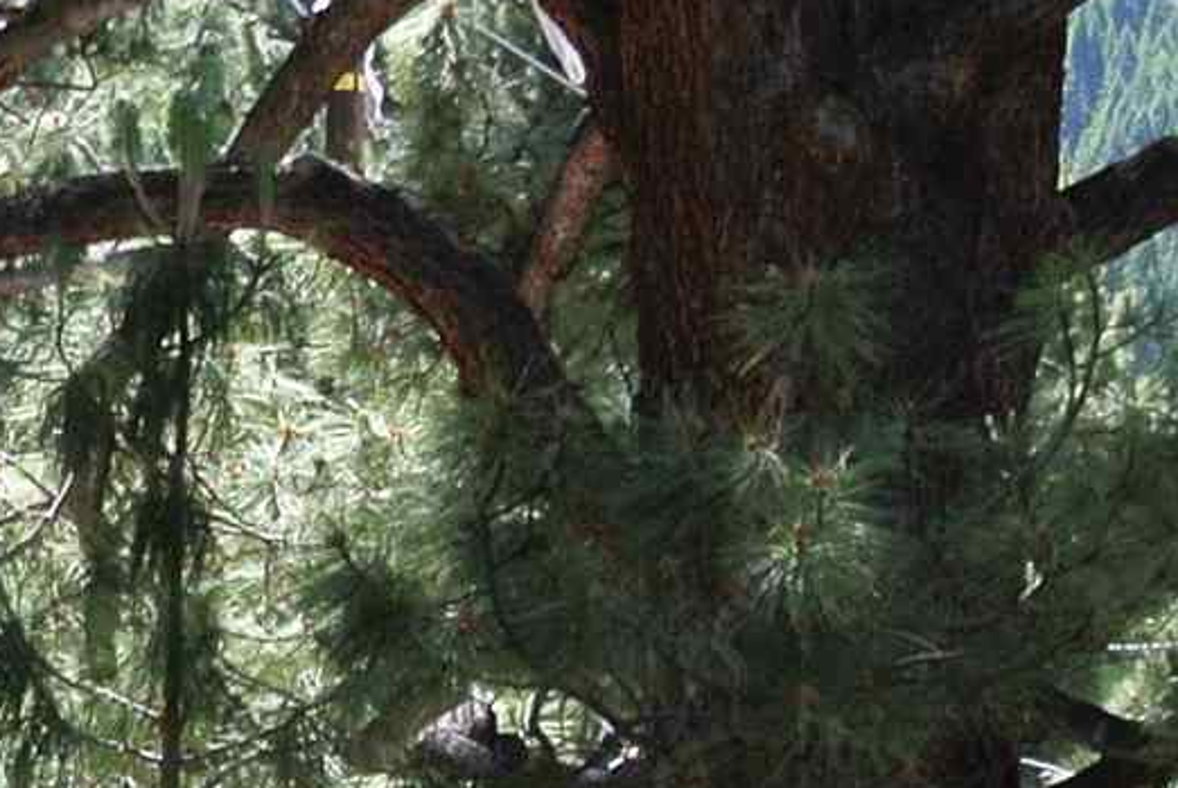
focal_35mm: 206
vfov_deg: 6.6
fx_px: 6746
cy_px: 1002
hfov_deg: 9.8
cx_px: -372
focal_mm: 13
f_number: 5.6
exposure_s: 1/100
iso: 100
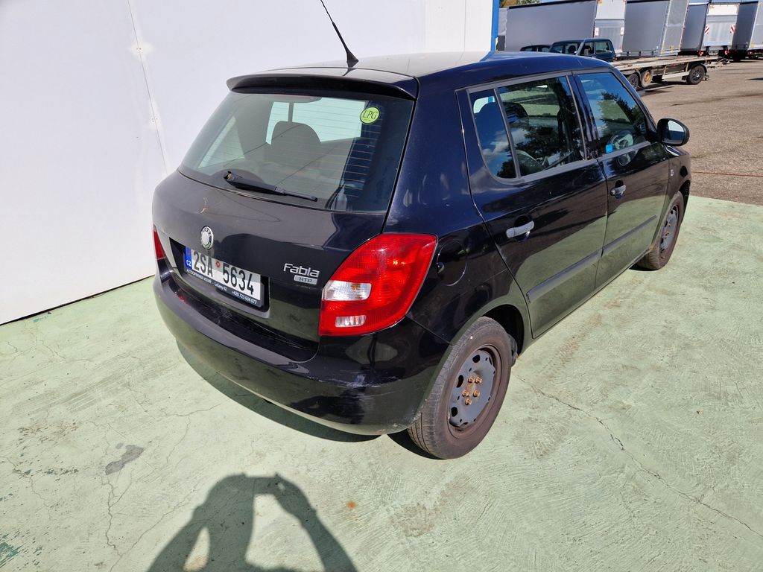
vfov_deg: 58.9
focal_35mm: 23
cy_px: 286
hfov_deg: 73.9
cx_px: 382
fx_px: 507
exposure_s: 1/2736
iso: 50
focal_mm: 5.4
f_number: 1.8
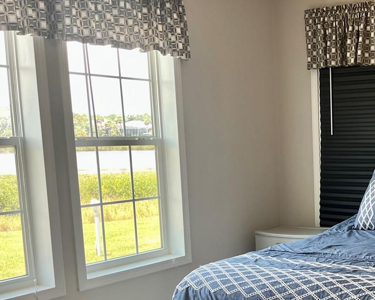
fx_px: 588
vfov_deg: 28.1
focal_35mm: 53
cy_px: 233
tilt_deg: -7.8
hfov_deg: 32.7
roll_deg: +0.2
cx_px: 369
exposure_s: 1/120
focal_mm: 5.1
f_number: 1.6
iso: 80
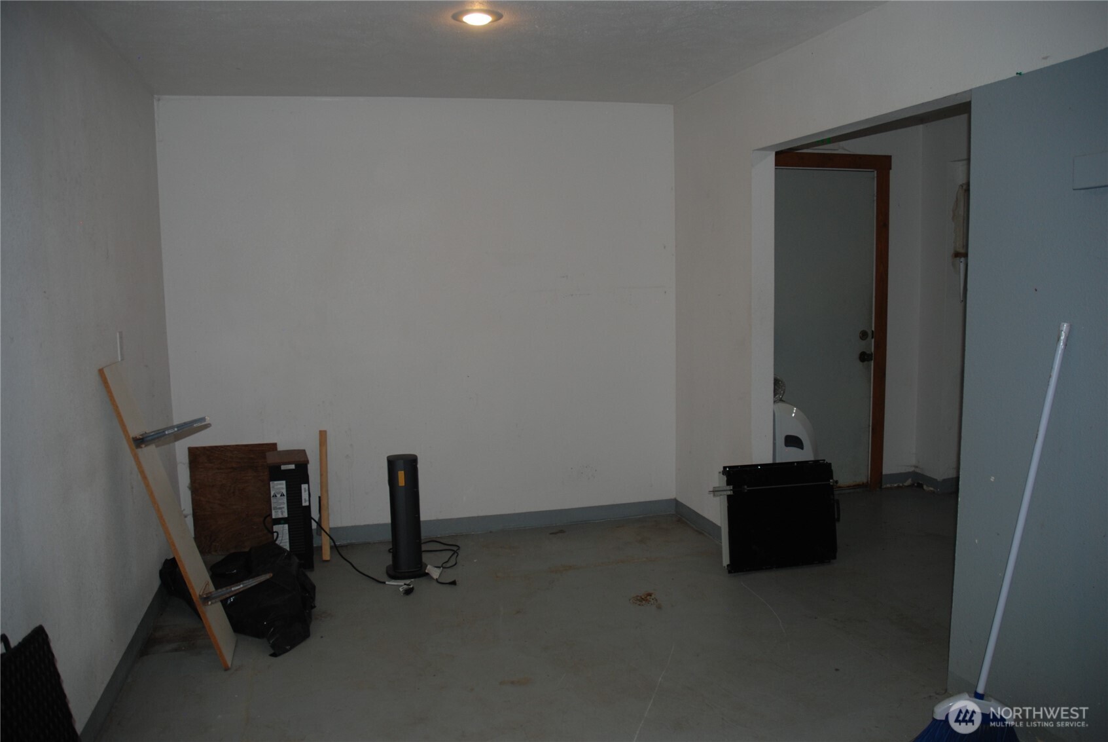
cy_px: 371
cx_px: 554
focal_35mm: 27
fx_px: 832
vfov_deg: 48.0
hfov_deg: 67.3
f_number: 3.5
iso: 200
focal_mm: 18
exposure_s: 1/60
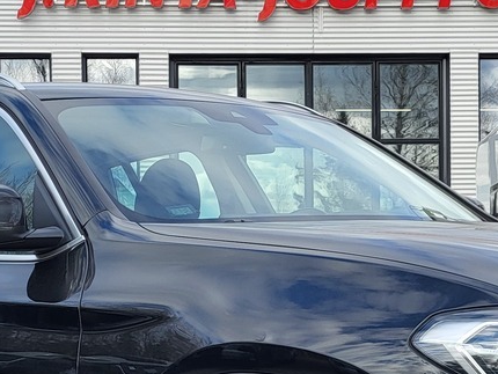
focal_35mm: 87
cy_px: 347
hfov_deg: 22.4
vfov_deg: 16.7
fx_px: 1252
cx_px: 308
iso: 40
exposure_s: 1/1022
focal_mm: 5.4
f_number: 1.8
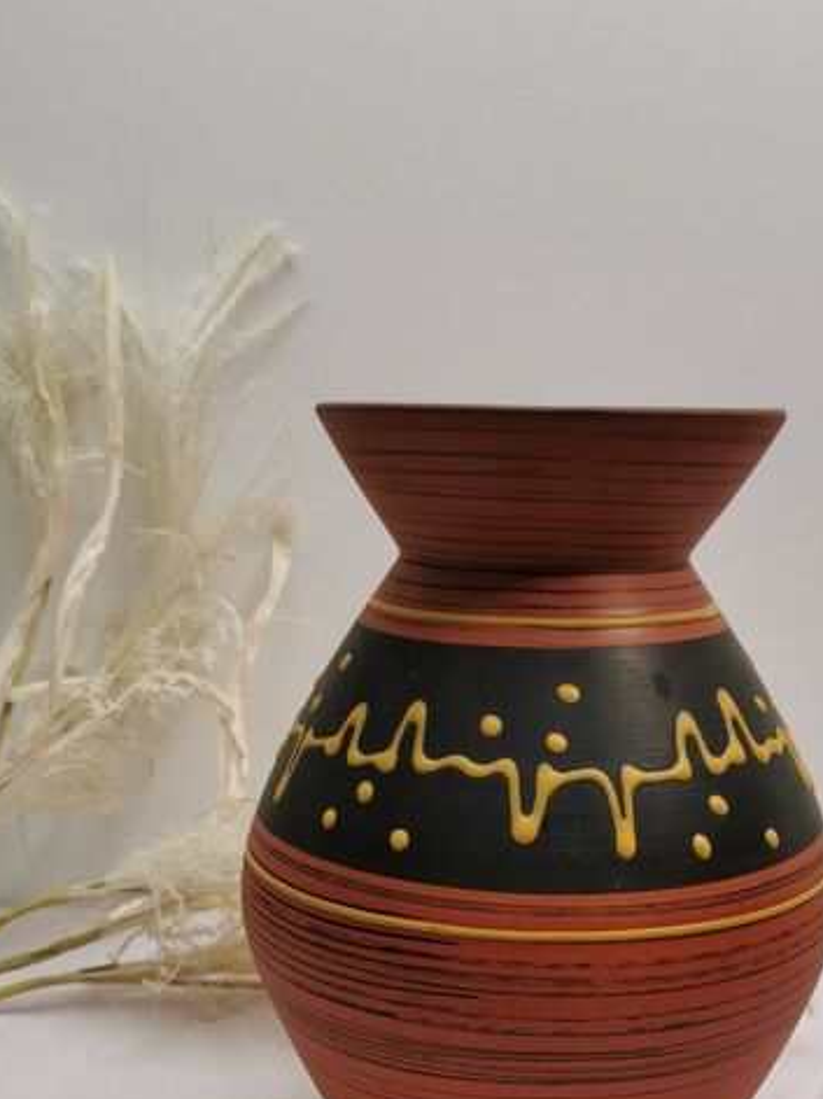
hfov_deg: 32.8
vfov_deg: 41.9
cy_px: 796
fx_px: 1395
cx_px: 459
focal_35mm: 44
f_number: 1.8
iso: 50
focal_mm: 5.58
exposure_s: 1/158
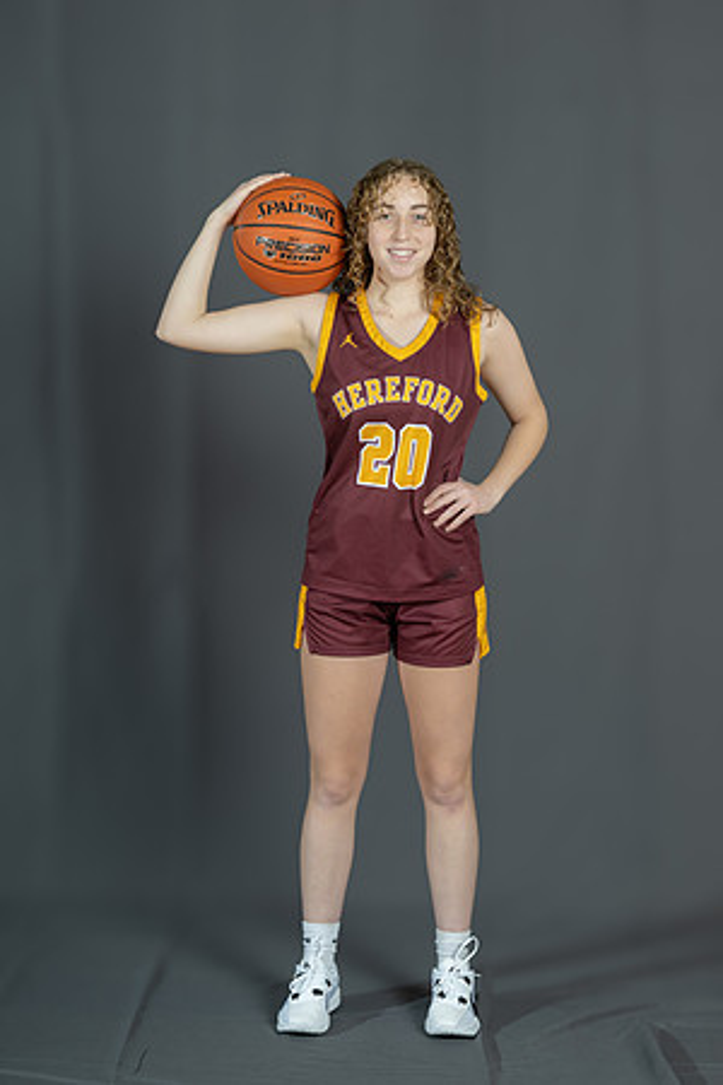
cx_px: 362
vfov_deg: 24.2
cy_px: 542
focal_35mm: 84
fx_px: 2530
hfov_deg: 16.3
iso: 200
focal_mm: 84
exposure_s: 1/200
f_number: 6.3
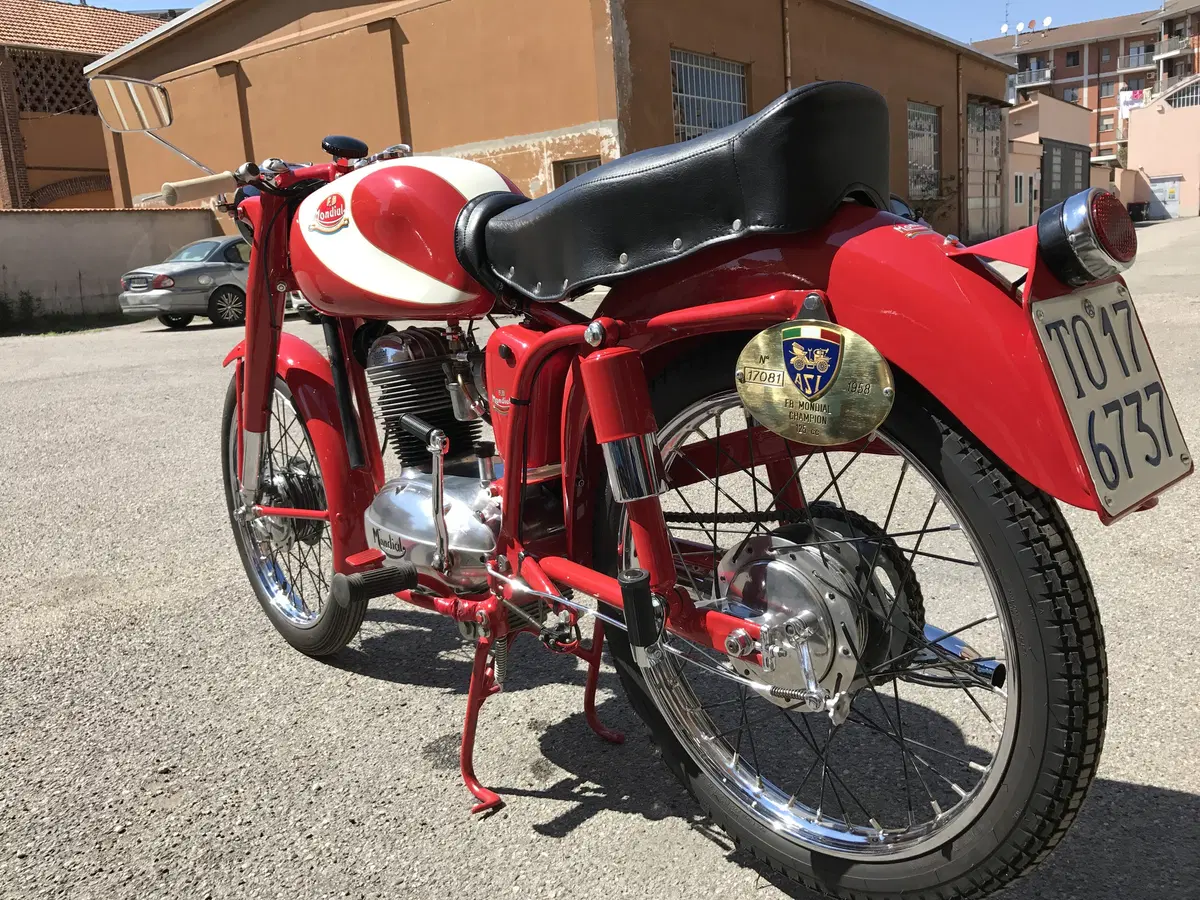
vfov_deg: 49.7
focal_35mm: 28
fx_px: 971
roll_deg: +3.9
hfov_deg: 63.4
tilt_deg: -9.4
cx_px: 600
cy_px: 450
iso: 20
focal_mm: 3.99
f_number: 1.8
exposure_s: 1/1368
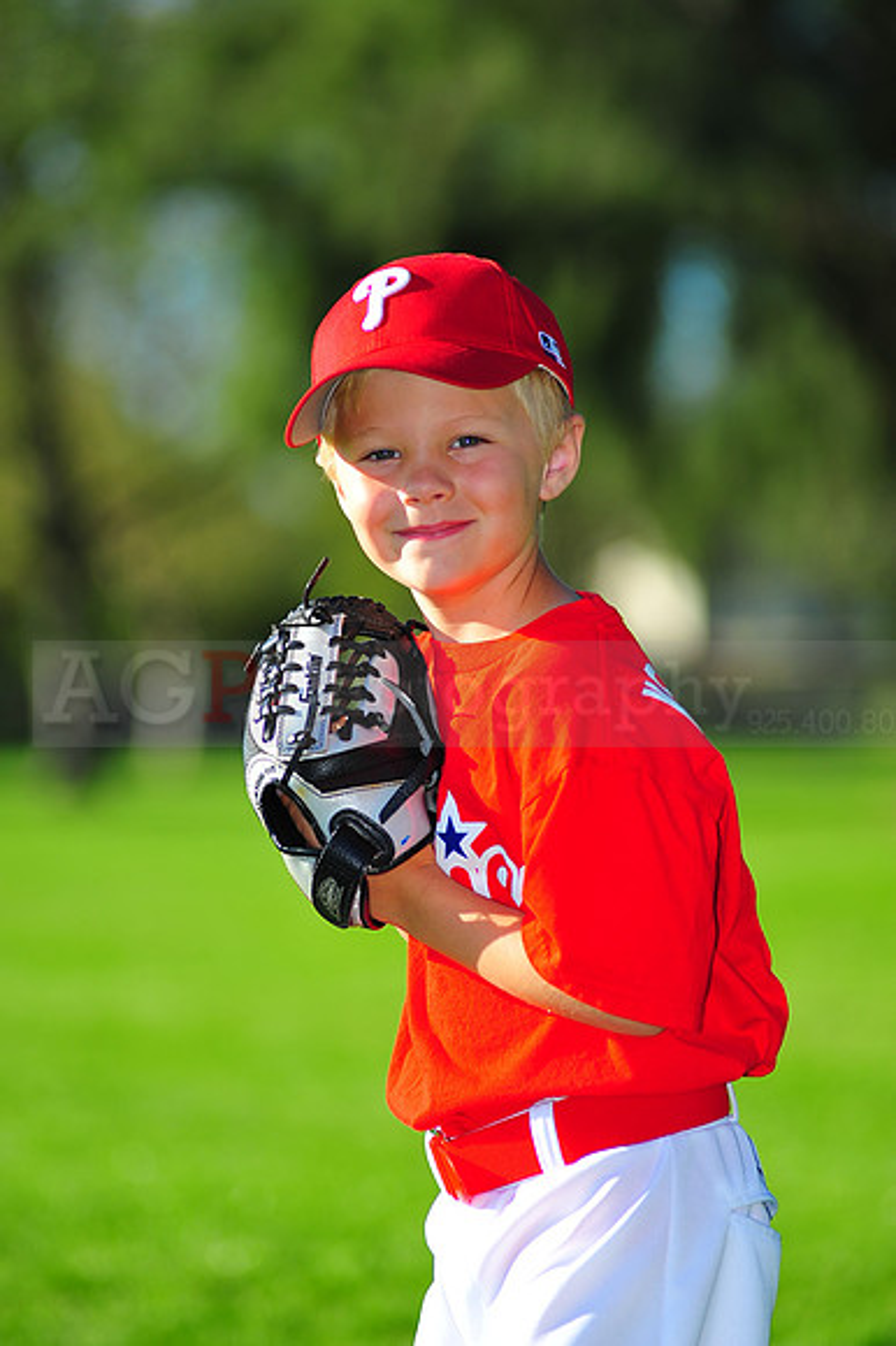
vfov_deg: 11.4
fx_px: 6728
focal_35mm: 180
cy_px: 673
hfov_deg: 7.6
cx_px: 448
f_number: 4
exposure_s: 1/1250
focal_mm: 180
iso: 200
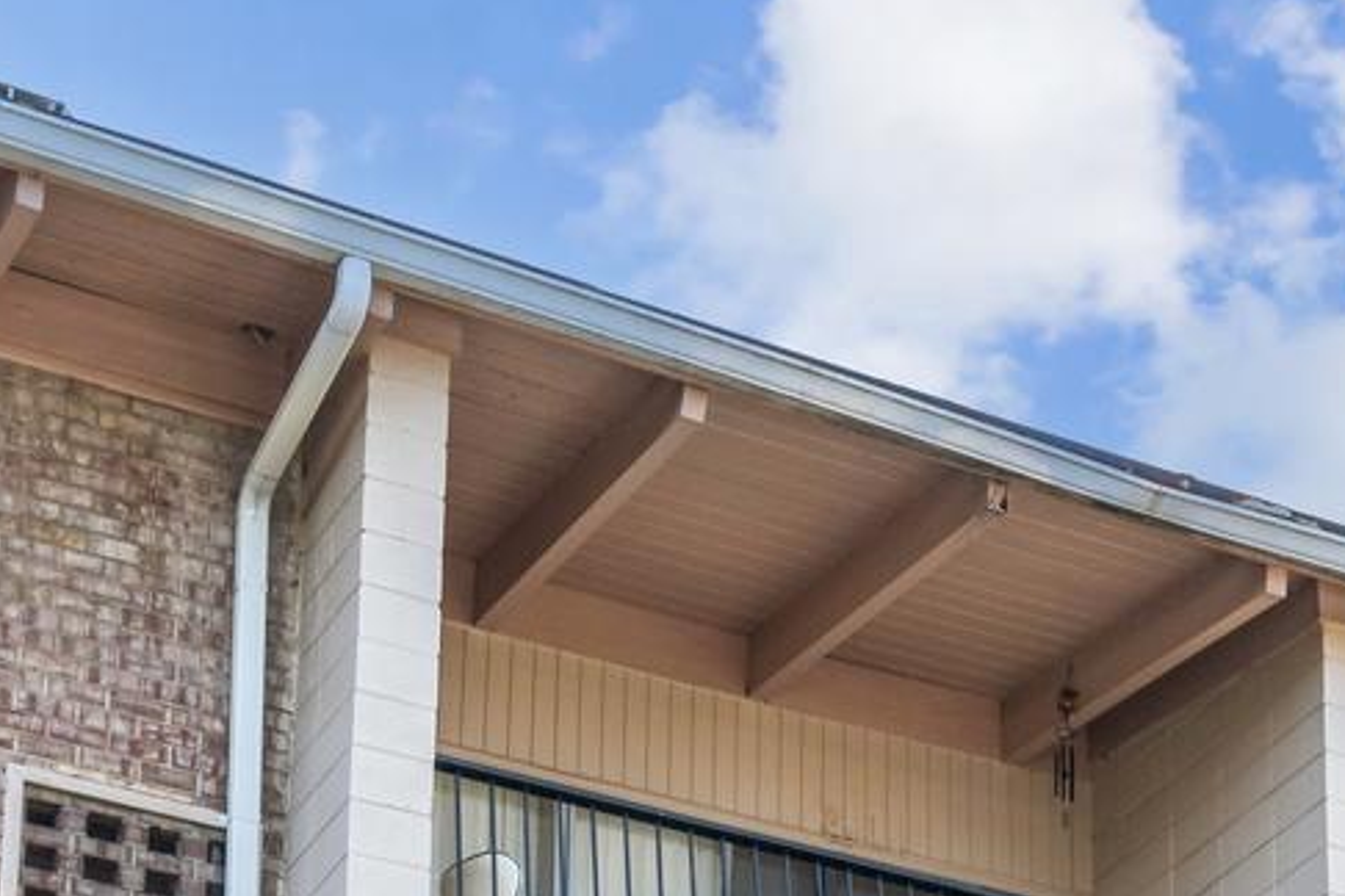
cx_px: 1074
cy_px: 1860
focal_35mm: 99
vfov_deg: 12.1
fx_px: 3703
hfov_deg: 20.4
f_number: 9
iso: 200
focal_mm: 23.5
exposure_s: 1/160
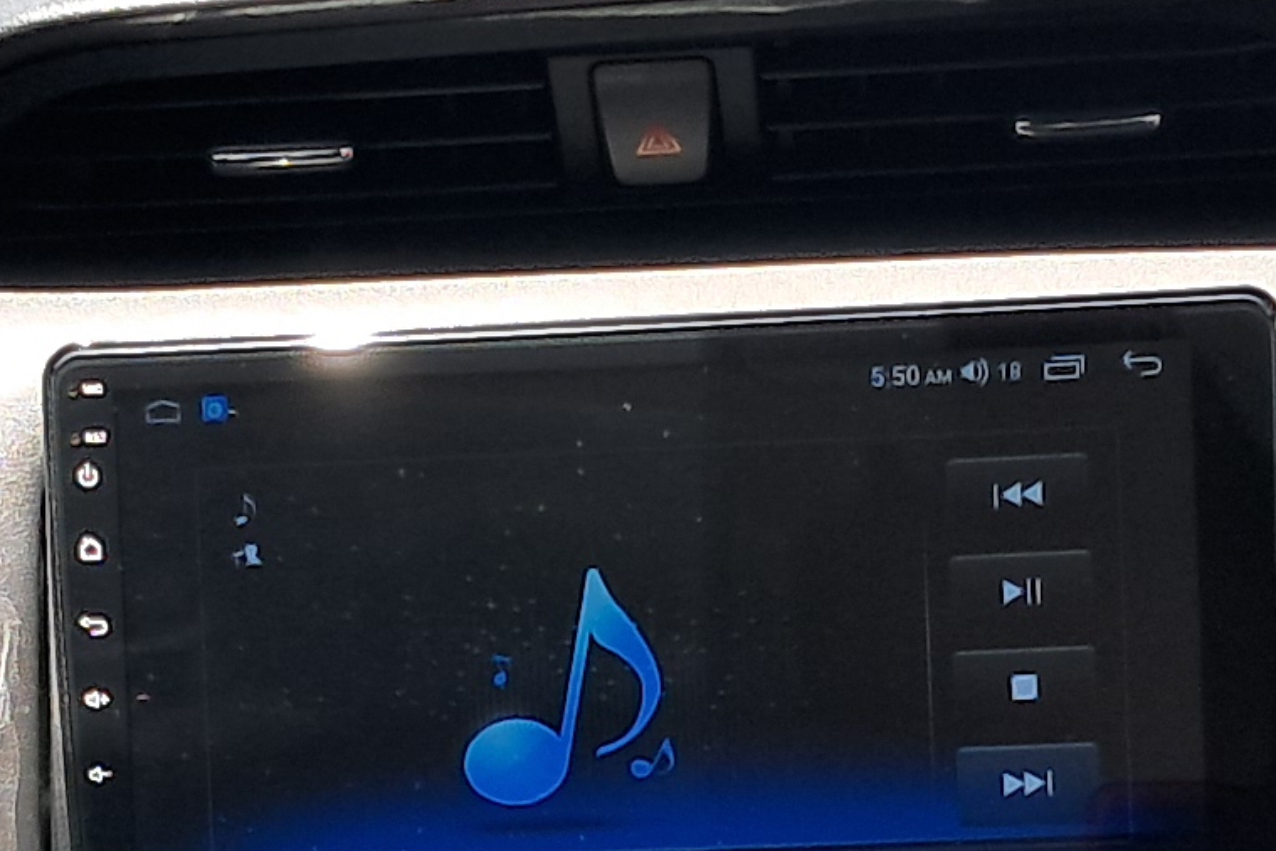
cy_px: 859
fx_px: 5352
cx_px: 590
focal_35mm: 151
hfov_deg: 13.6
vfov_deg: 9.0
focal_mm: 4
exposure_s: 1/139
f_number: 1.8
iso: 50
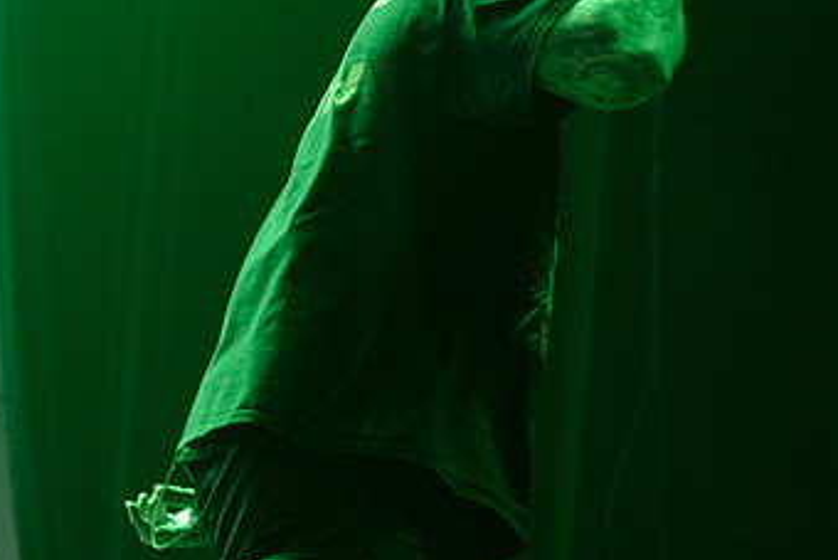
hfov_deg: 21.1
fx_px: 2236
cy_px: 187
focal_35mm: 96
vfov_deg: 14.2
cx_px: 604
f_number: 3.5
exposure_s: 1/160
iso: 3200
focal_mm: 50
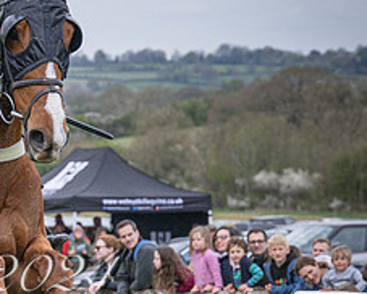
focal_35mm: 320
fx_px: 3479
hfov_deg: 6.0
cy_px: 215
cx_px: -72
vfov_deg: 4.8
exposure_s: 1/1600
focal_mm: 70
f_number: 4
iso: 400
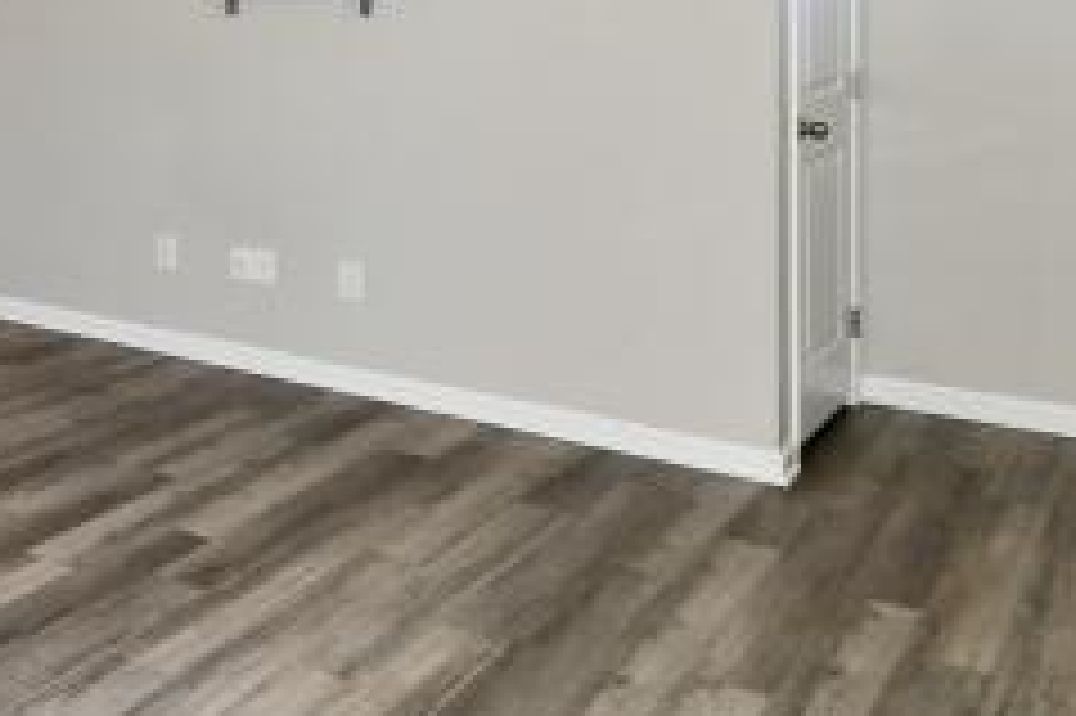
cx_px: -140
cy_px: 32
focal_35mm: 44
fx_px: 1314
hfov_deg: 36.7
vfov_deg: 28.9
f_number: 6.3
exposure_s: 1/60
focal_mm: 14
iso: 640
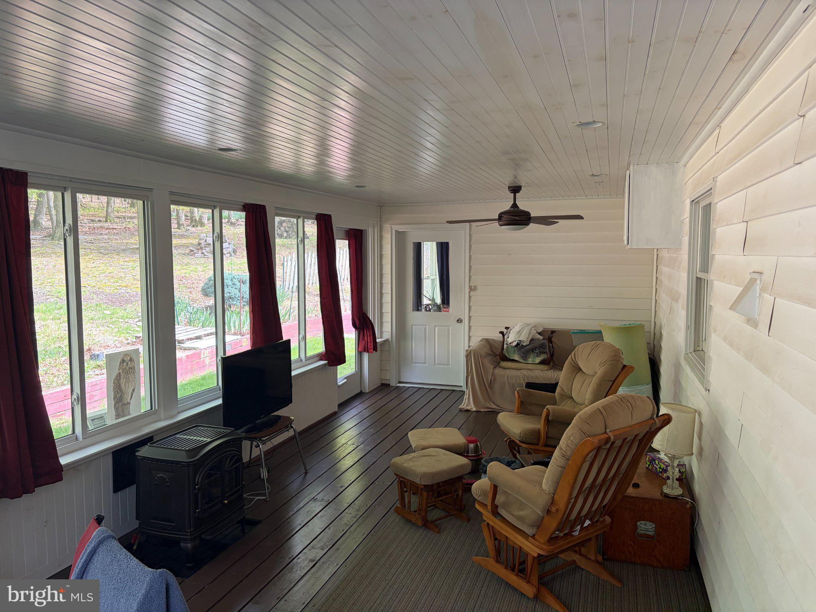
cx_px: 408
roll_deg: -0.3
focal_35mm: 26
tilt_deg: -2.3
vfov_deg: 53.1
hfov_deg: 67.3
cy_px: 306
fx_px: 613
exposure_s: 1/141
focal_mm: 5.96
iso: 80
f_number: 1.6
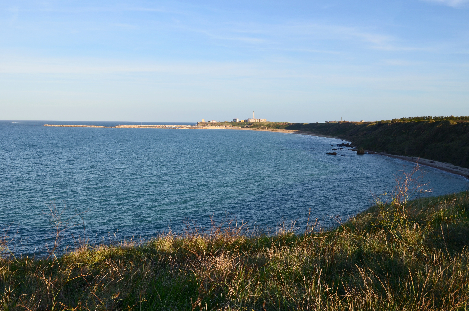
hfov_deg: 53.2
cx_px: 234
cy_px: 156
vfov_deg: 36.7
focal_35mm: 36
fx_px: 468
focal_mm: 24
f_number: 10
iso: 220
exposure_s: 1/250
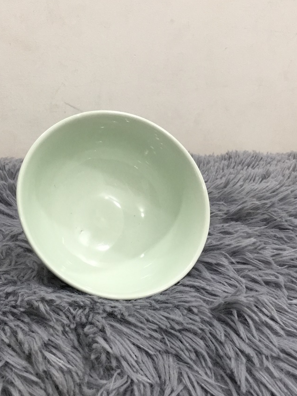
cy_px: 205
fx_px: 503
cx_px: 108
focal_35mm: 44
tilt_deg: -18.1
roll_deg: +0.9
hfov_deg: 32.7
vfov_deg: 42.9
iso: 125
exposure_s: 1/33
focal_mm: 3.3
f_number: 2.4
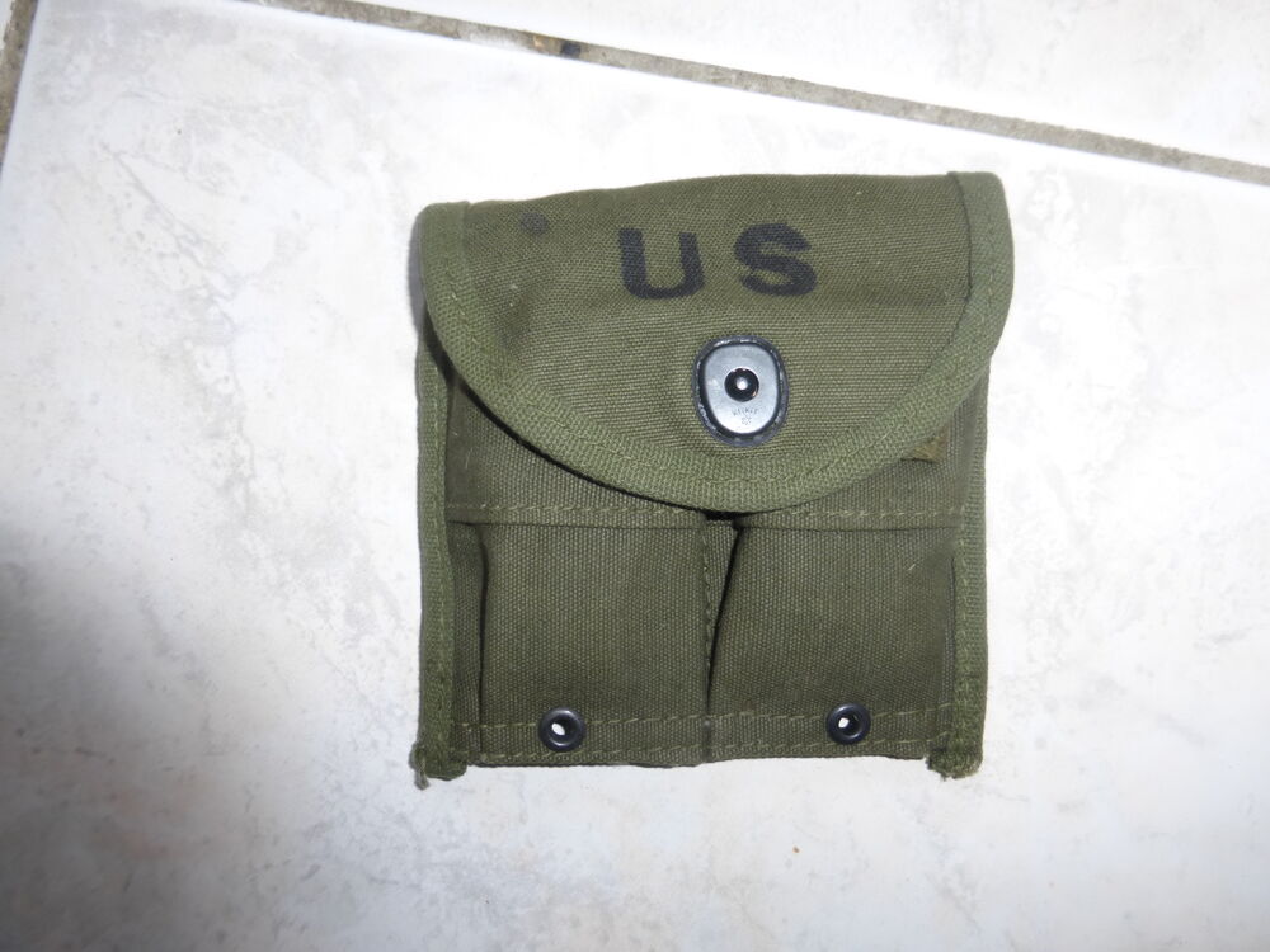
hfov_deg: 71.6
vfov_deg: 56.8
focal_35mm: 24
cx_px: 635
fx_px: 881
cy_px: 476
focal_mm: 4.3
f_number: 3.3
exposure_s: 1/60
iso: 100
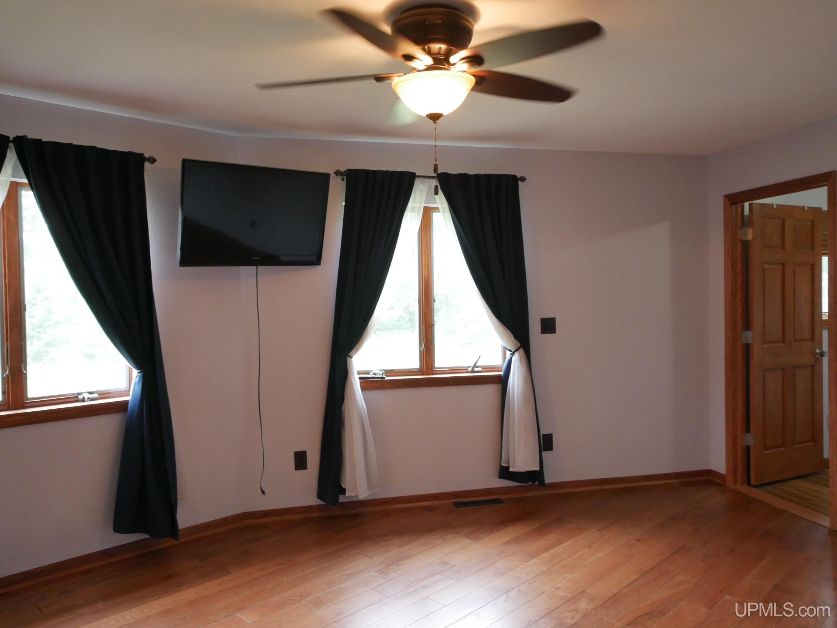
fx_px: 677
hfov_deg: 63.4
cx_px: 418
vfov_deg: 49.7
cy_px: 314
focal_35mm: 28
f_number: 4
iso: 1600
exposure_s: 1/60
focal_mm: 14
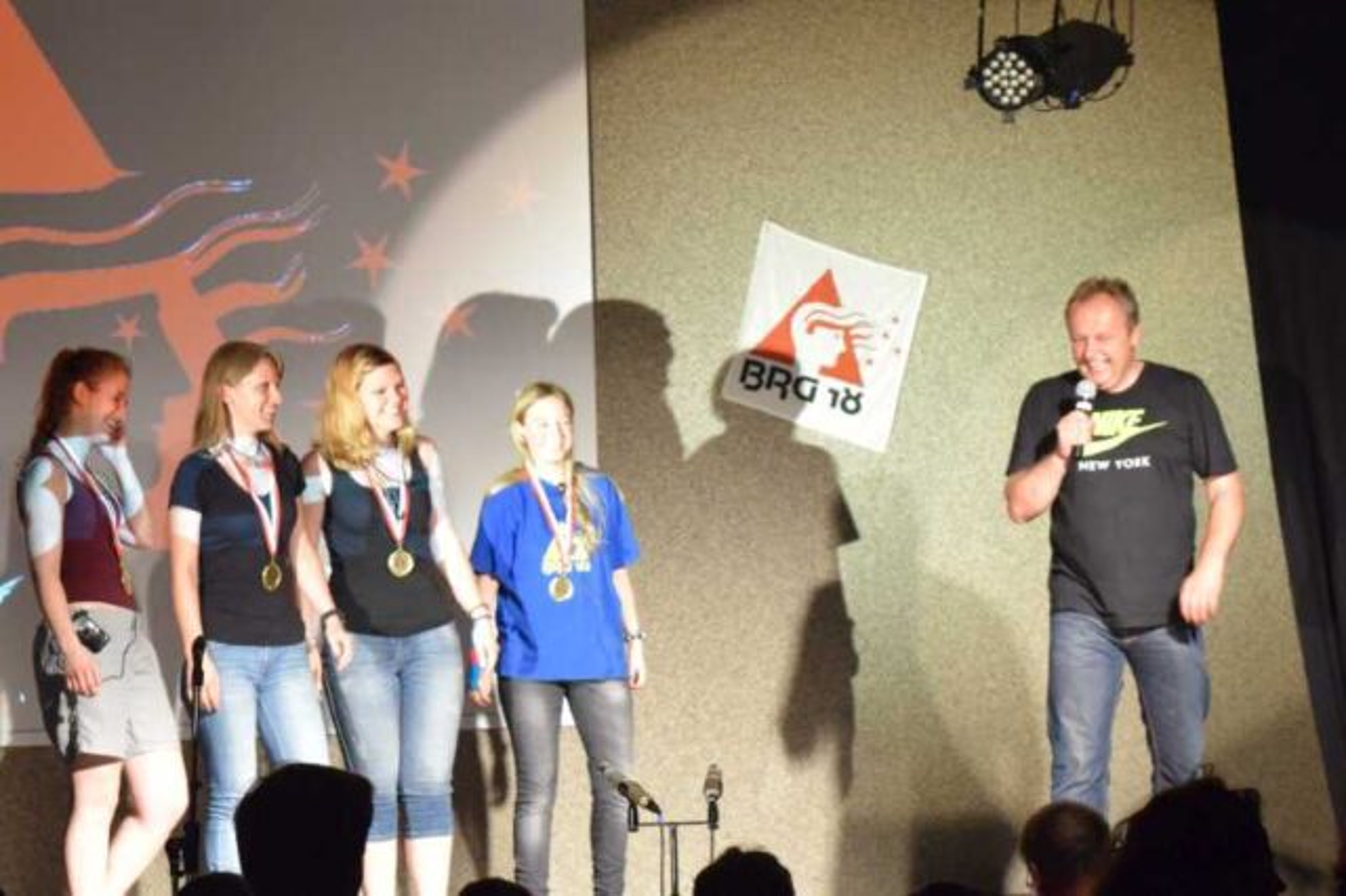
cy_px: 448
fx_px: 3083
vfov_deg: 16.5
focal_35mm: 82
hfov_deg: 24.6
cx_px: 673
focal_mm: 55
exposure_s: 1/60
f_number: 5.6
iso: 2000
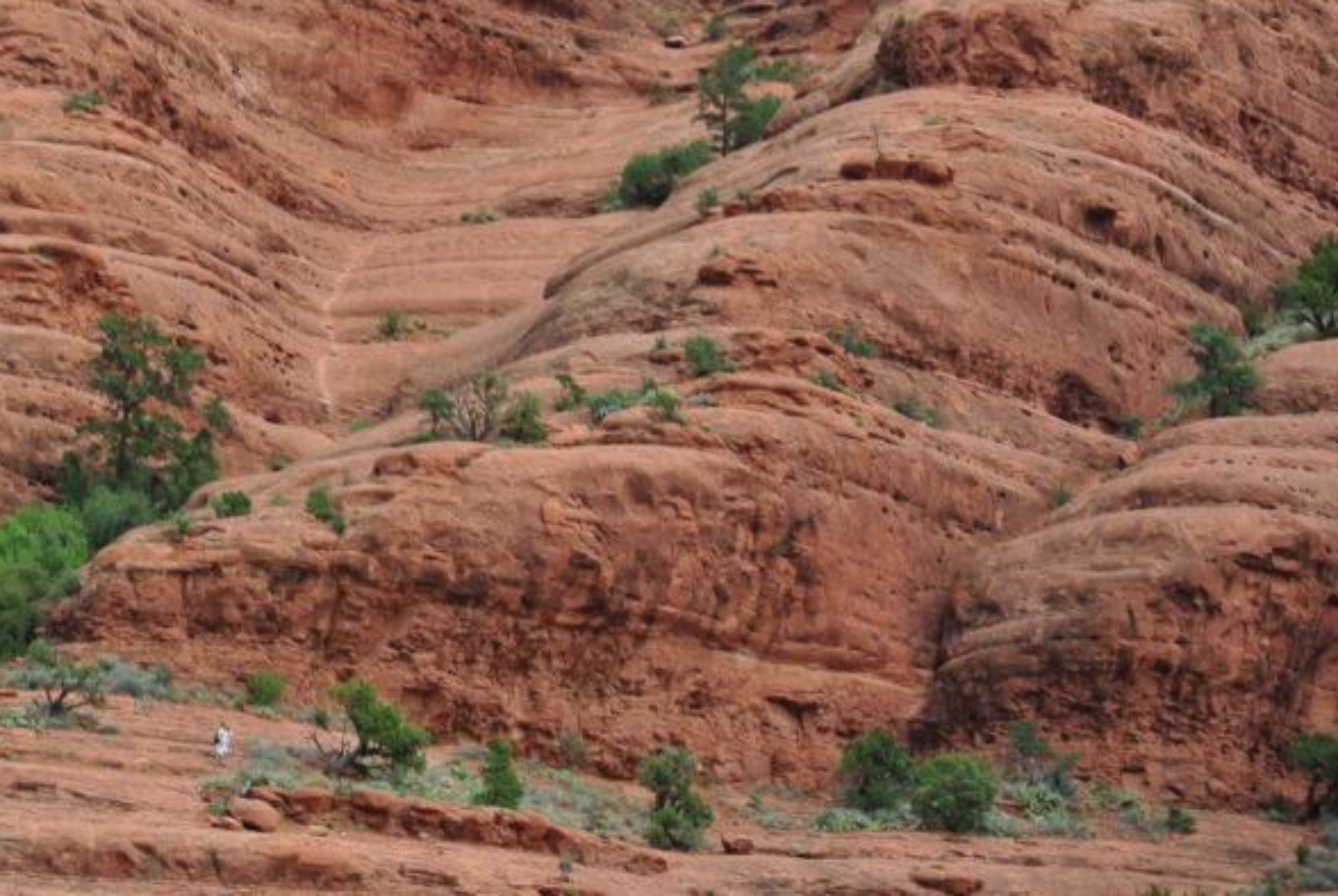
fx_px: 5248
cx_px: 207
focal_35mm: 141
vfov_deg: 9.7
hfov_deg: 14.4
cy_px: 119
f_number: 3.8
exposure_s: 1/640
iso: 100
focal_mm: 30
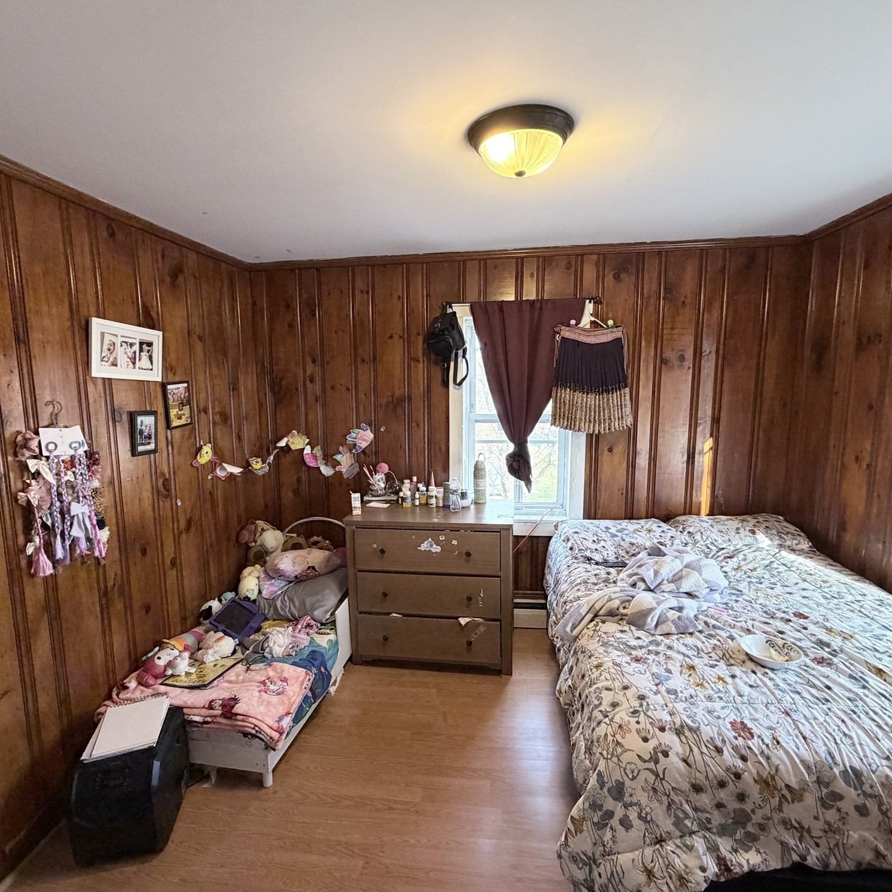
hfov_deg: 84.0
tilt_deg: -8.3
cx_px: 447
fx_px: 496
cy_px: 450
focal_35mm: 17
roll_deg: +0.6
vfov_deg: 84.0
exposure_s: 1/60
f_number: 2.2
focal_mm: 2.22
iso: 400
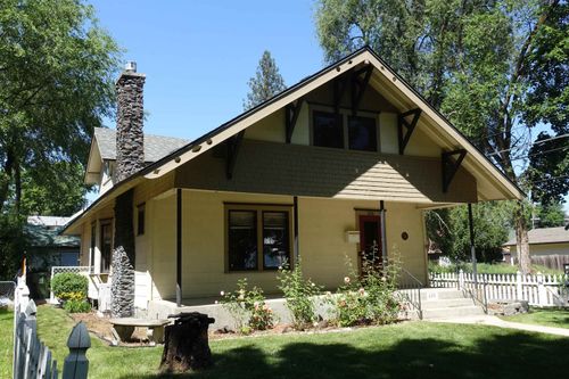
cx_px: 284
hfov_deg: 58.7
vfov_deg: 41.1
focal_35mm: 32
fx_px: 506
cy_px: 190
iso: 125
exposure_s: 1/250
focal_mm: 11.81
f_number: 5.6
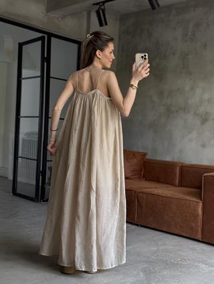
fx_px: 395
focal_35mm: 48
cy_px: 142
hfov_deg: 30.3
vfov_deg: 39.6
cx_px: 107
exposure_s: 1/88
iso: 100
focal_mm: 6.76
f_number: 1.78
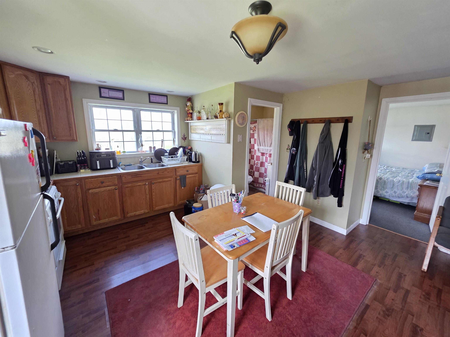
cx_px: 225
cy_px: 168
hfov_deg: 106.2
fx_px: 169
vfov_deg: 89.9
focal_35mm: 13
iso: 320
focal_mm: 2.2
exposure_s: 1/60
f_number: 1.9
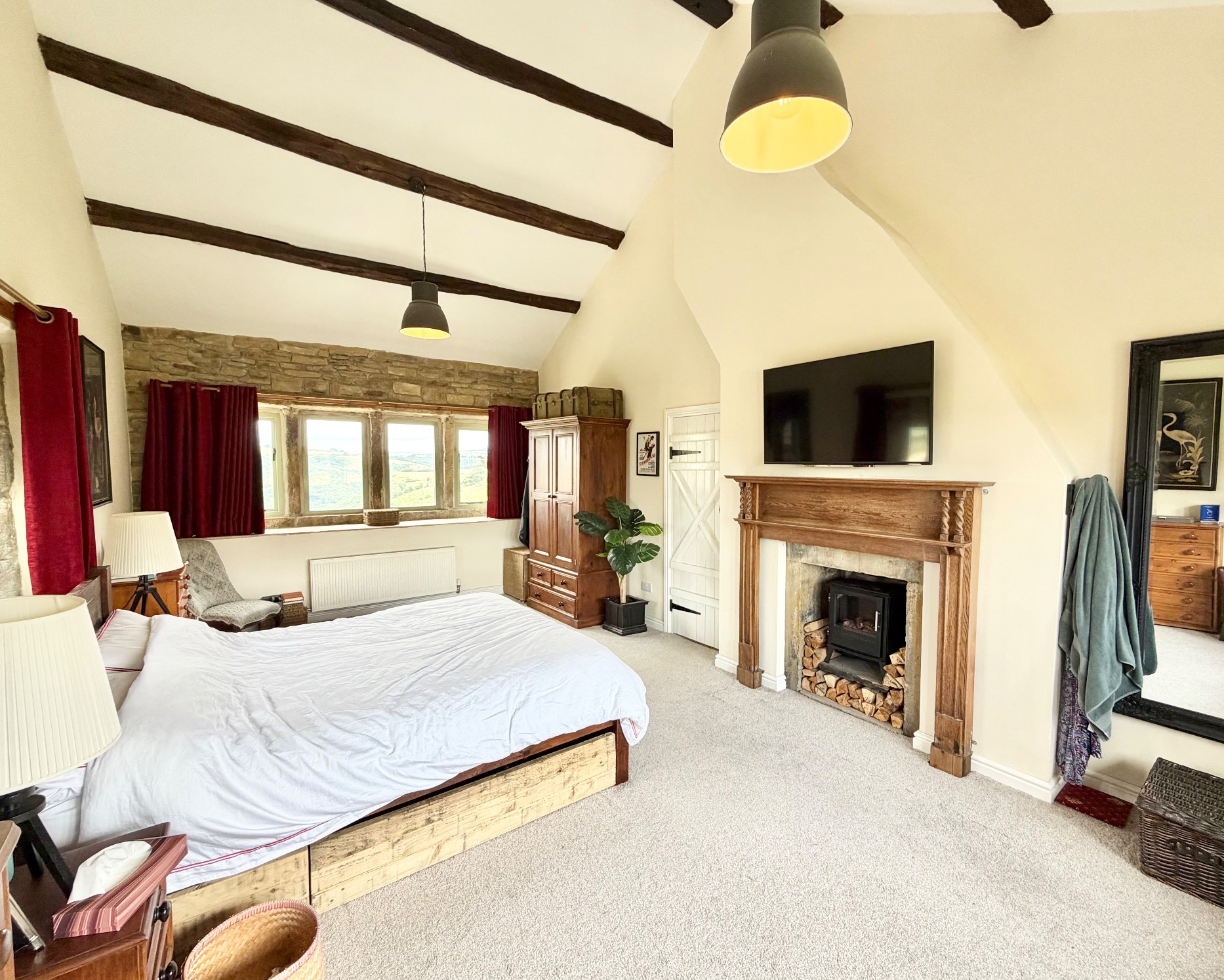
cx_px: 643
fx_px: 543
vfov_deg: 84.0
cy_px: 490
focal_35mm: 15
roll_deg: +0.2
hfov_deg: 96.7
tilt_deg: -3.2
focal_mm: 2.22
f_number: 2.2
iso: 100
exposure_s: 1/121
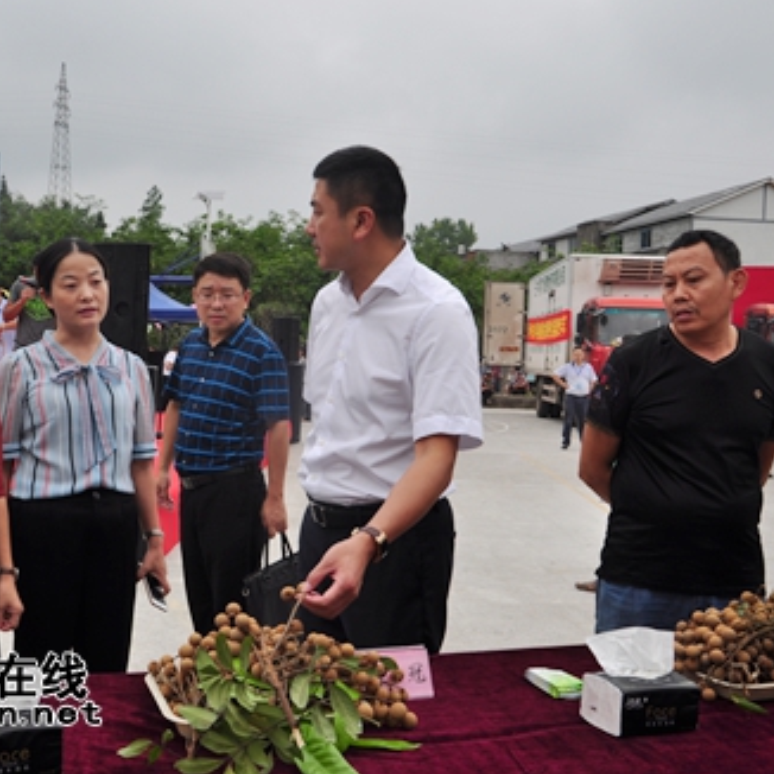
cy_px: 385
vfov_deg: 39.2
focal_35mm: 43
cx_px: 245
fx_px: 1088
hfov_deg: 38.6
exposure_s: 1/200
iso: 200
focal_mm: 22
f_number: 7.1
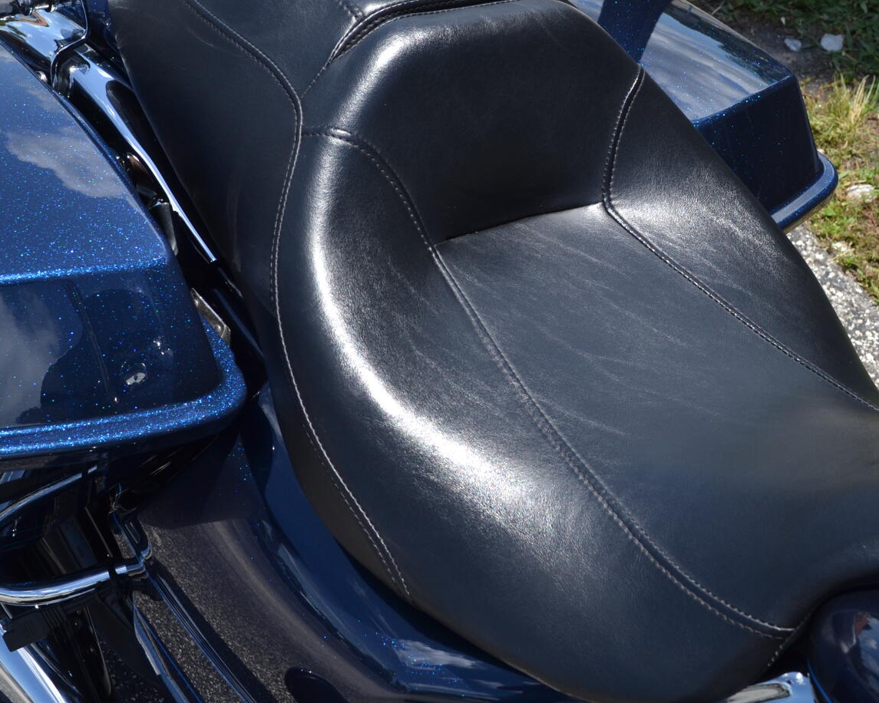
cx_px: 386
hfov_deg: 31.9
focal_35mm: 59
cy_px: 227
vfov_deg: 25.6
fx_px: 1535
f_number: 7.1
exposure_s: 1/200
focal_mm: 24
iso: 100
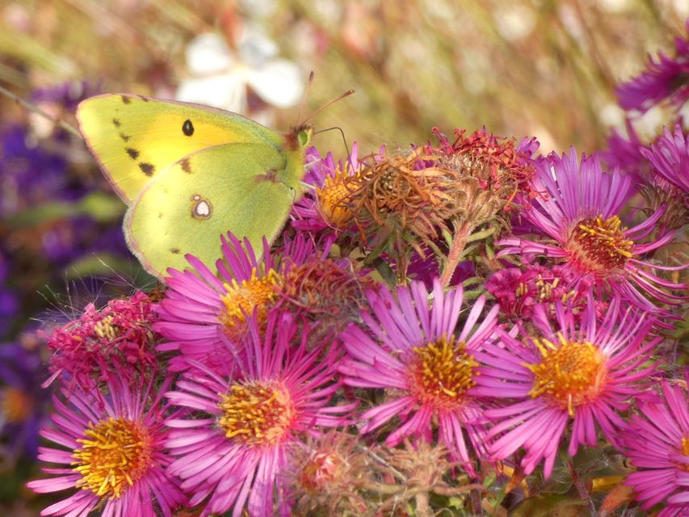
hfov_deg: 12.8
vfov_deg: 9.6
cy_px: 258
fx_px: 3066
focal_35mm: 154
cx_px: 344
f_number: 5.4
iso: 80
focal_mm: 27.5
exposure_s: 1/80
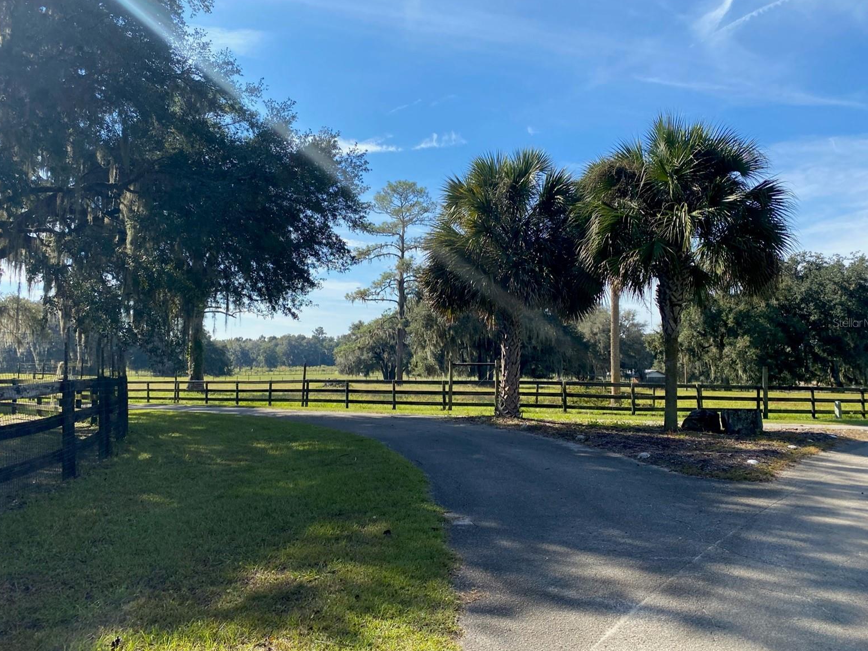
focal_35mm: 27
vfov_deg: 51.3
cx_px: 435
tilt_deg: -0.5
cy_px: 323
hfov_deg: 65.3
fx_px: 677
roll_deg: +1.6
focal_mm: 4.25
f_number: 1.8
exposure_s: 1/1808
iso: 32
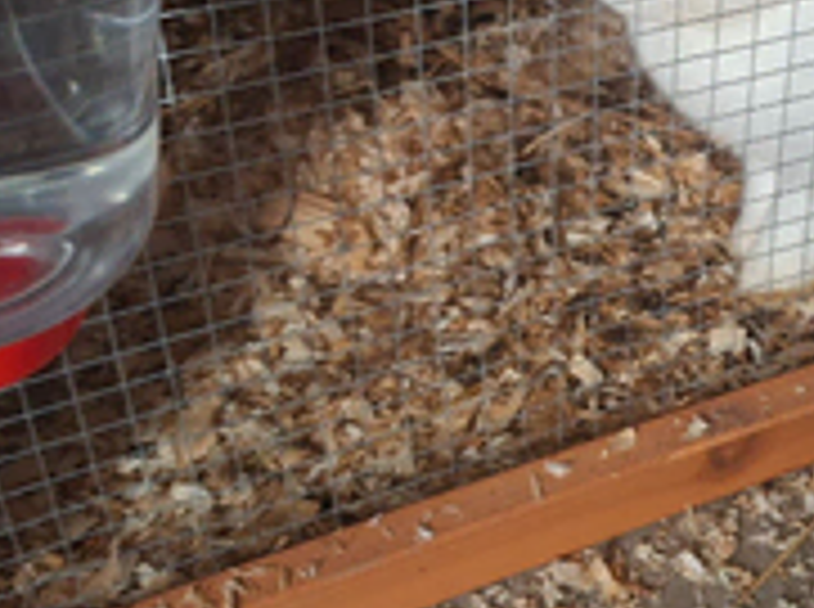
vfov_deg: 23.0
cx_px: 605
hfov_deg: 31.7
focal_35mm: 60
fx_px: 1408
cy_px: -47
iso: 640
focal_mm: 5.54
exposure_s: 1/25
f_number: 1.8
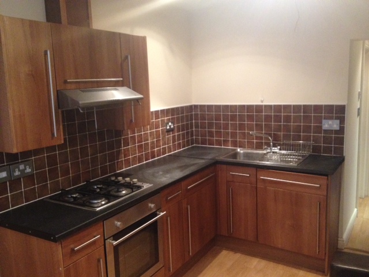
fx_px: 373
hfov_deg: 52.6
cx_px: 184
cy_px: 138
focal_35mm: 35
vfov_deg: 40.7
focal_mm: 4.28
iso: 400
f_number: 2.4
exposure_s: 1/20
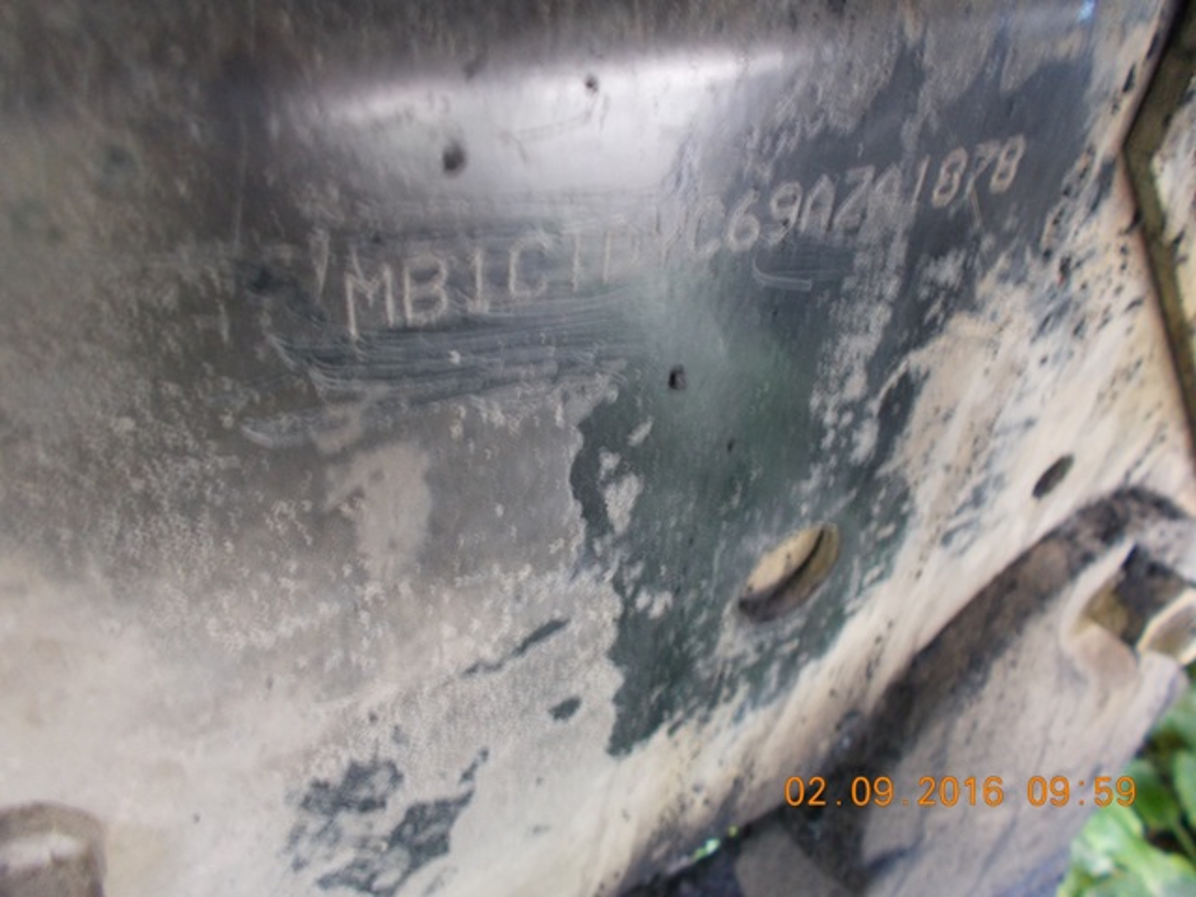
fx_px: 898
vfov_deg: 53.1
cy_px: 448
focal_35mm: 26
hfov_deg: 67.3
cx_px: 598
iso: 200
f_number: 3.2
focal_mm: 4.6
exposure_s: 1/8
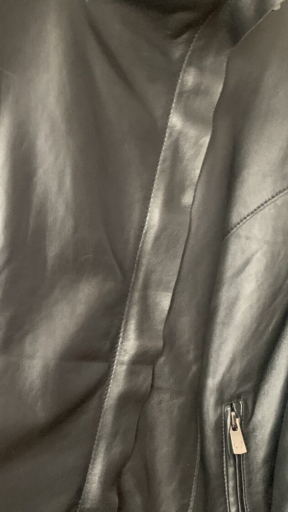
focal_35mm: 52
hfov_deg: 22.1
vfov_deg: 39.9
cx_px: -8
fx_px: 706
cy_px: 263
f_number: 1.8
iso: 640
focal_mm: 4.25
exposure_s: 1/30
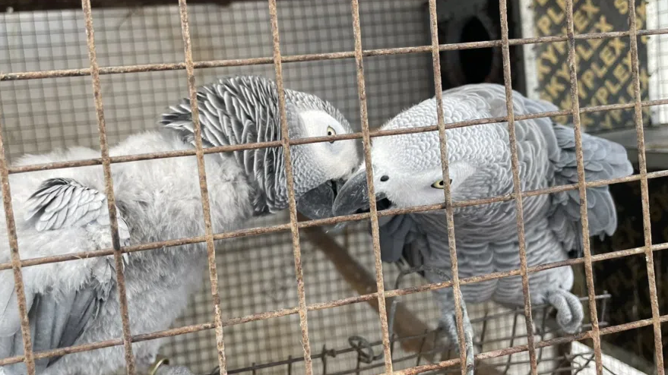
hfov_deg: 59.4
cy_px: 166
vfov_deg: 35.6
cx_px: 302
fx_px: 584
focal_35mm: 33
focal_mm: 4.2
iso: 64
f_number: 1.6
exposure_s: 1/121
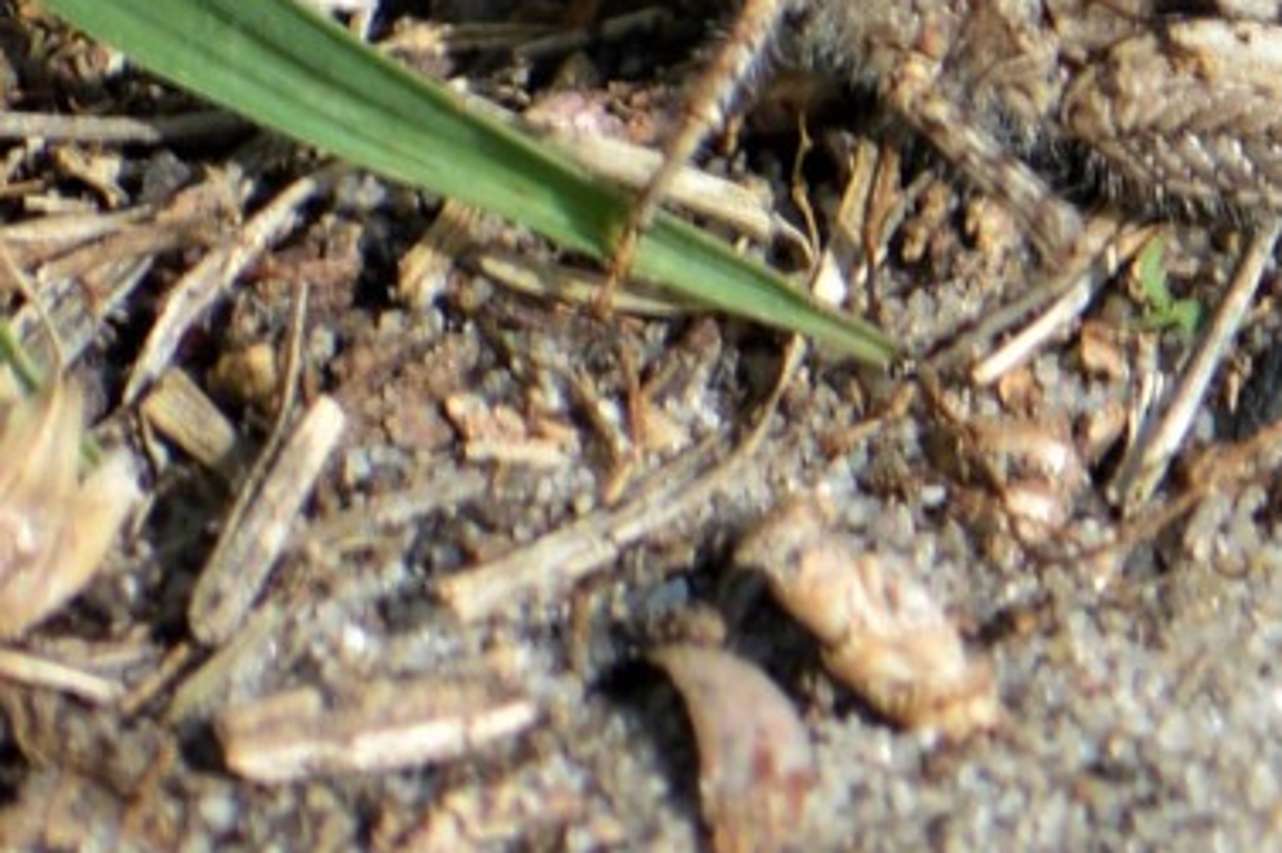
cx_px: 1000
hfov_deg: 2.2
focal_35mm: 917
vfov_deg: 1.5
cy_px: -92
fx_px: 32640
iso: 100
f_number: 8
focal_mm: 240
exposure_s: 1/250
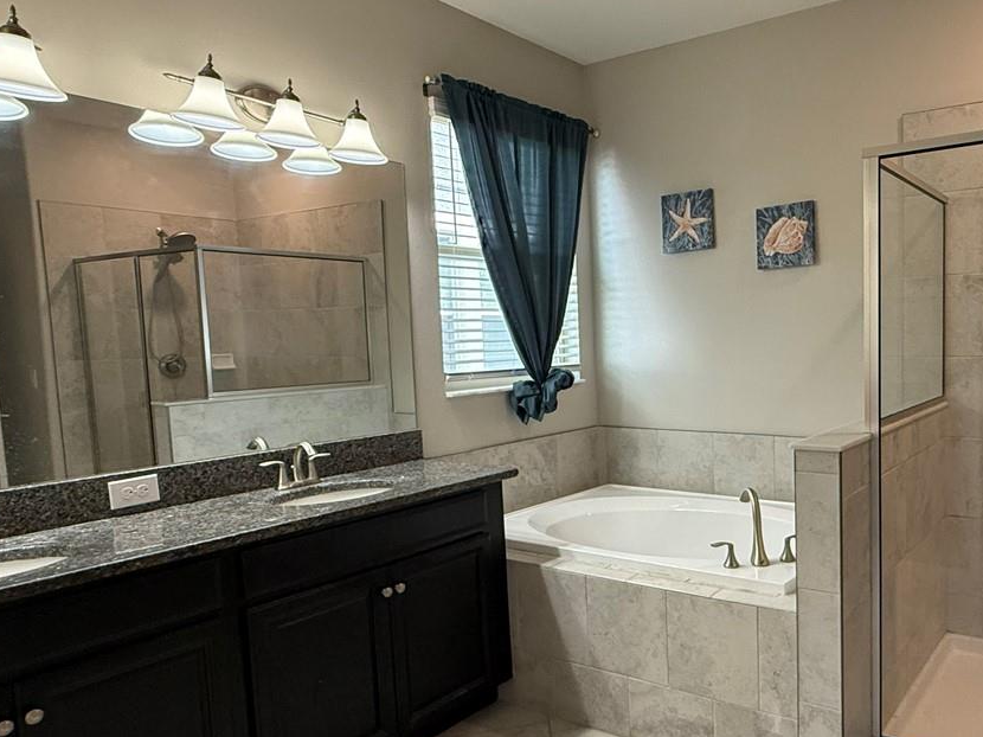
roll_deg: +1.2
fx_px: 767
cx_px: 707
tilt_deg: -4.3
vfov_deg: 51.3
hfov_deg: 62.5
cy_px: 398
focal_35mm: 27
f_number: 2.2
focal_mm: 2.22
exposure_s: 1/120
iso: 320
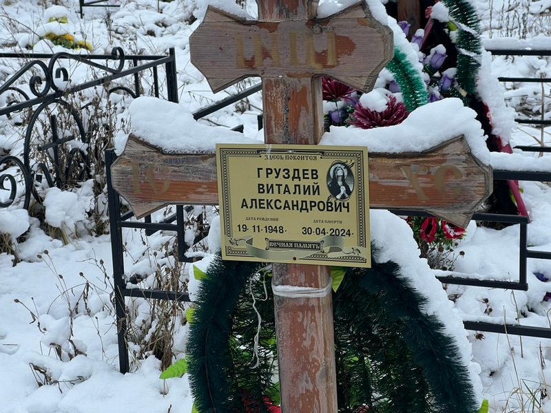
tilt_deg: -12.4
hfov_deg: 25.3
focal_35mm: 77
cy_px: 206
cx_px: 276
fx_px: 1226
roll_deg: +2.7
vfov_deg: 19.1
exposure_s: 1/99
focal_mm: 9
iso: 40
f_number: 2.8
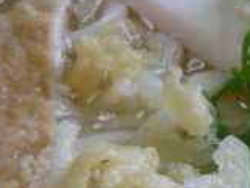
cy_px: 208
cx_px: 309
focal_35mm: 132
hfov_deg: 14.4
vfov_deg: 11.1
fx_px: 953
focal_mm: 5.5
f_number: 2.8
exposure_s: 1/40
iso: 100
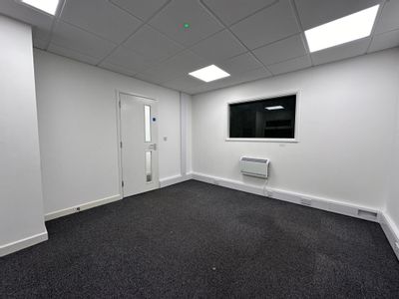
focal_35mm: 14
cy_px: 150
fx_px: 161
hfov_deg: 102.1
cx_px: 200
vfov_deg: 85.7
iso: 125
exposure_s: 1/100
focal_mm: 2.22
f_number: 2.2
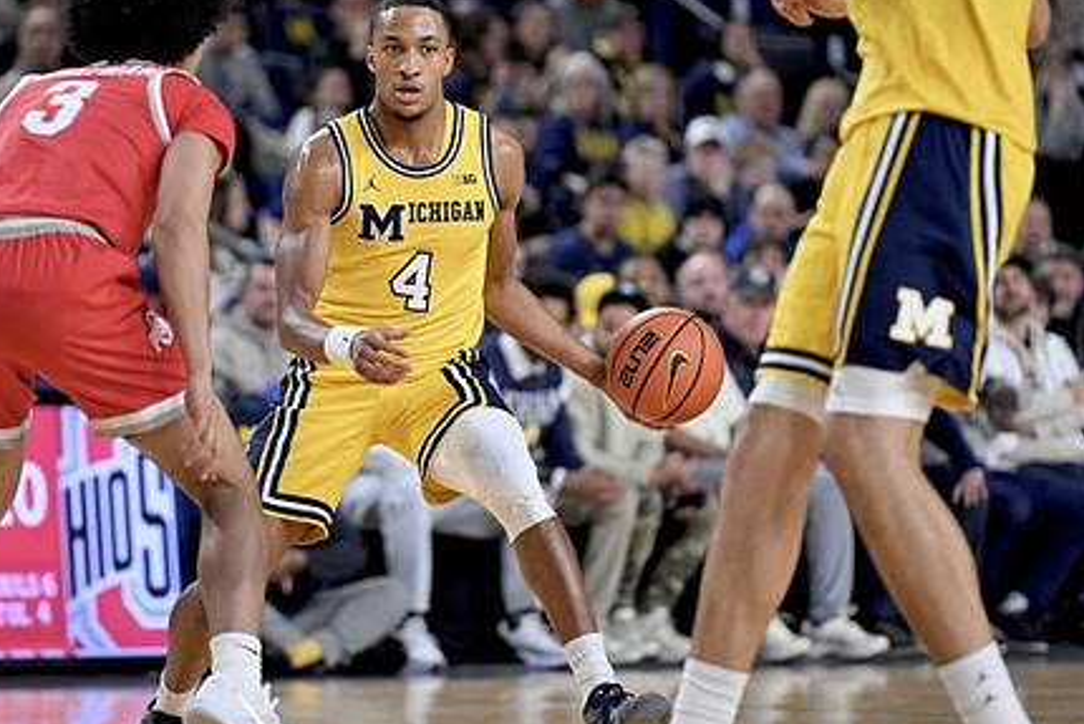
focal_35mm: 270
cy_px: 312
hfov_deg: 7.6
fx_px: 8132
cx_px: 408
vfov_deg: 5.1
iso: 2500
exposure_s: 1/1250
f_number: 2.8
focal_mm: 200
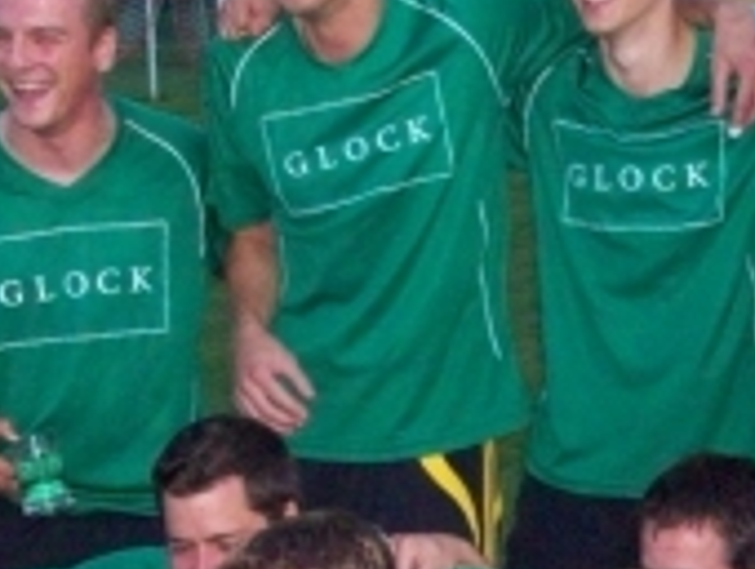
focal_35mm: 128
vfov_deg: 11.4
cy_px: 631
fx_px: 2796
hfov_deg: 15.3
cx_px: 520
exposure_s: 1/60
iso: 320
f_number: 2.8
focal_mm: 5.7
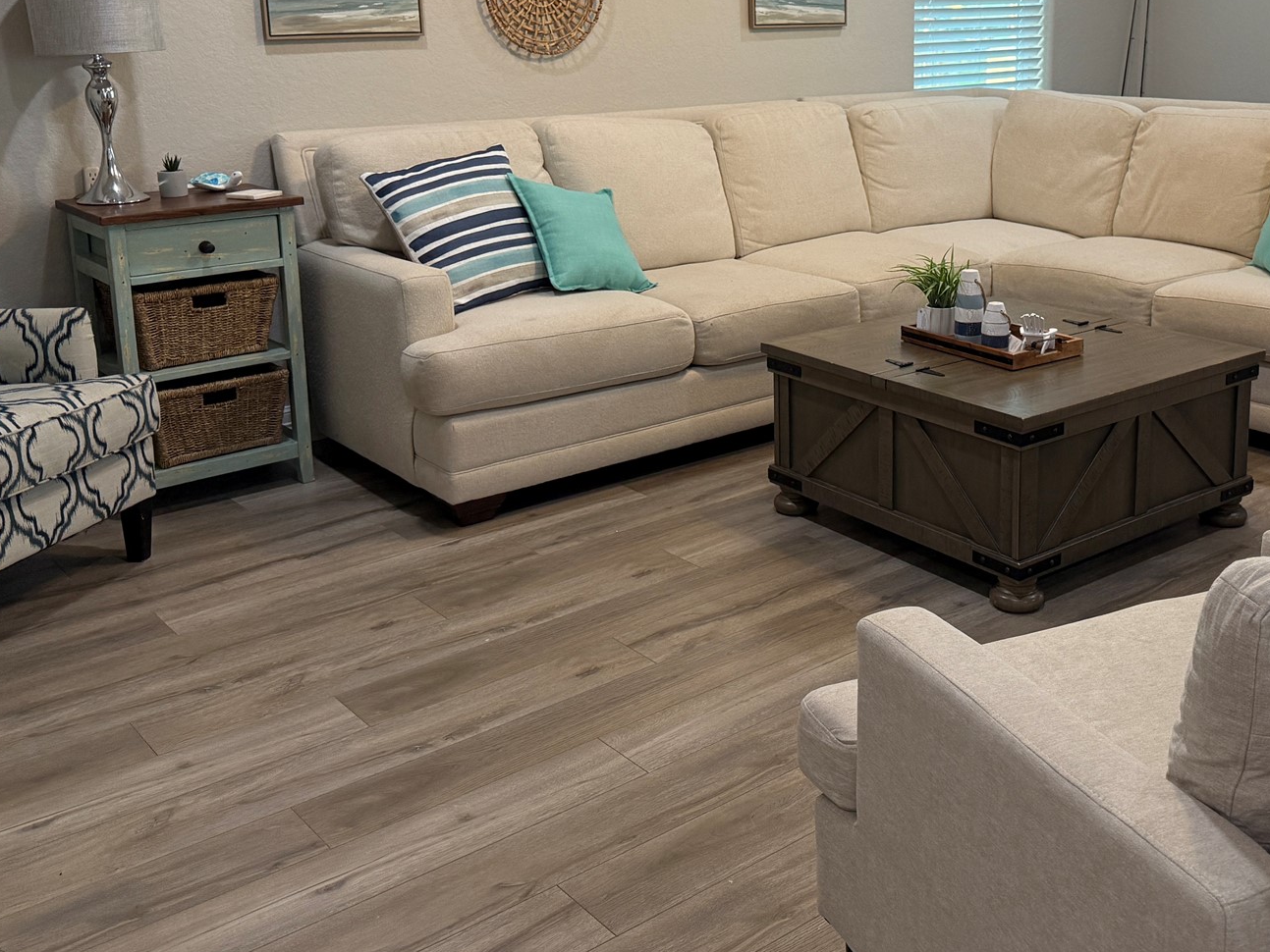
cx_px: 851
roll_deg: -0.8
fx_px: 1394
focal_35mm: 38
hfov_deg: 48.1
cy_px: 286
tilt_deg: -11.8
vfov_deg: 37.1
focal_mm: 6.76
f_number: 1.78
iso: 320
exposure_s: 1/120
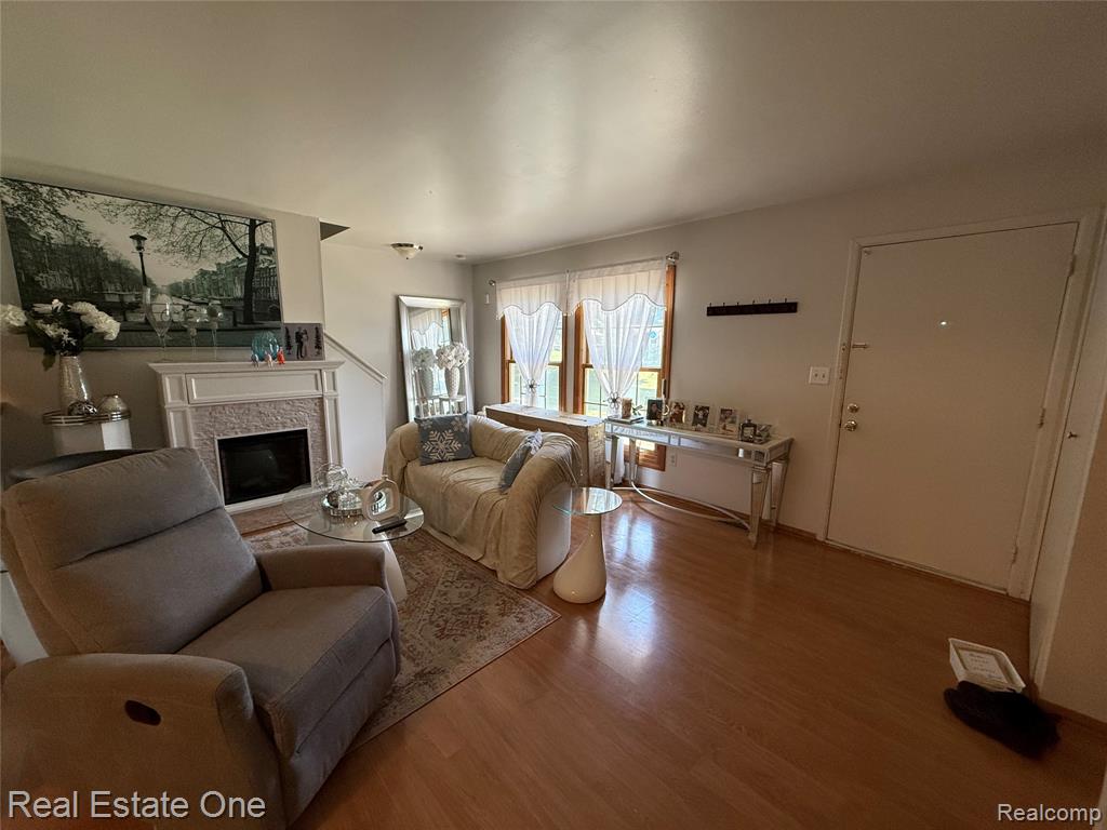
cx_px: 554
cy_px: 415
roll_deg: -0.6
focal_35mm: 14
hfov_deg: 102.1
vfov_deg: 85.7
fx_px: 448
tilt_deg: -7.5
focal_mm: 2.22
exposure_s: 1/120
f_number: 2.2
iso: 320
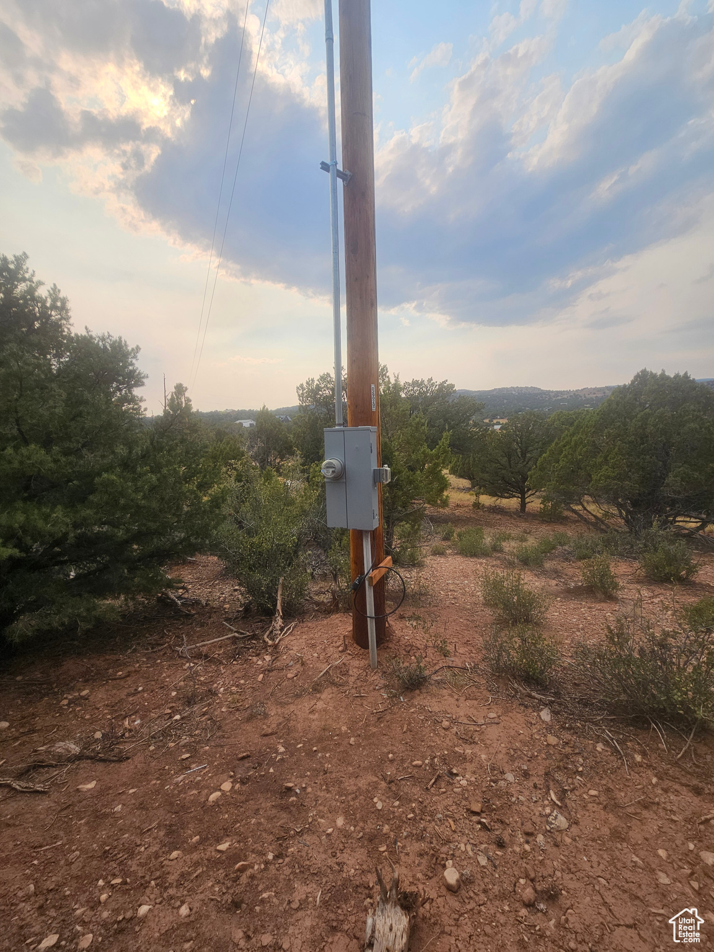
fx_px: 358
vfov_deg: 106.2
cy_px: 476
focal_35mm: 13
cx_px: 357
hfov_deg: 89.9
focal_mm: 2.2
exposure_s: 1/2128
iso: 50
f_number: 2.2
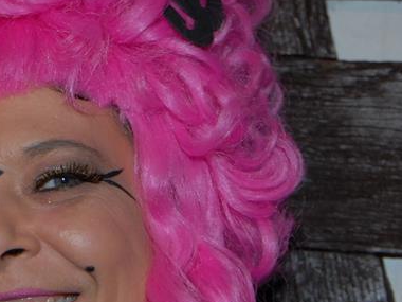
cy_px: 199
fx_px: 1719
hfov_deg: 13.0
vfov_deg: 10.0
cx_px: -99
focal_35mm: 148
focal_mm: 34
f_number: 5.6
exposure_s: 1/20
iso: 400
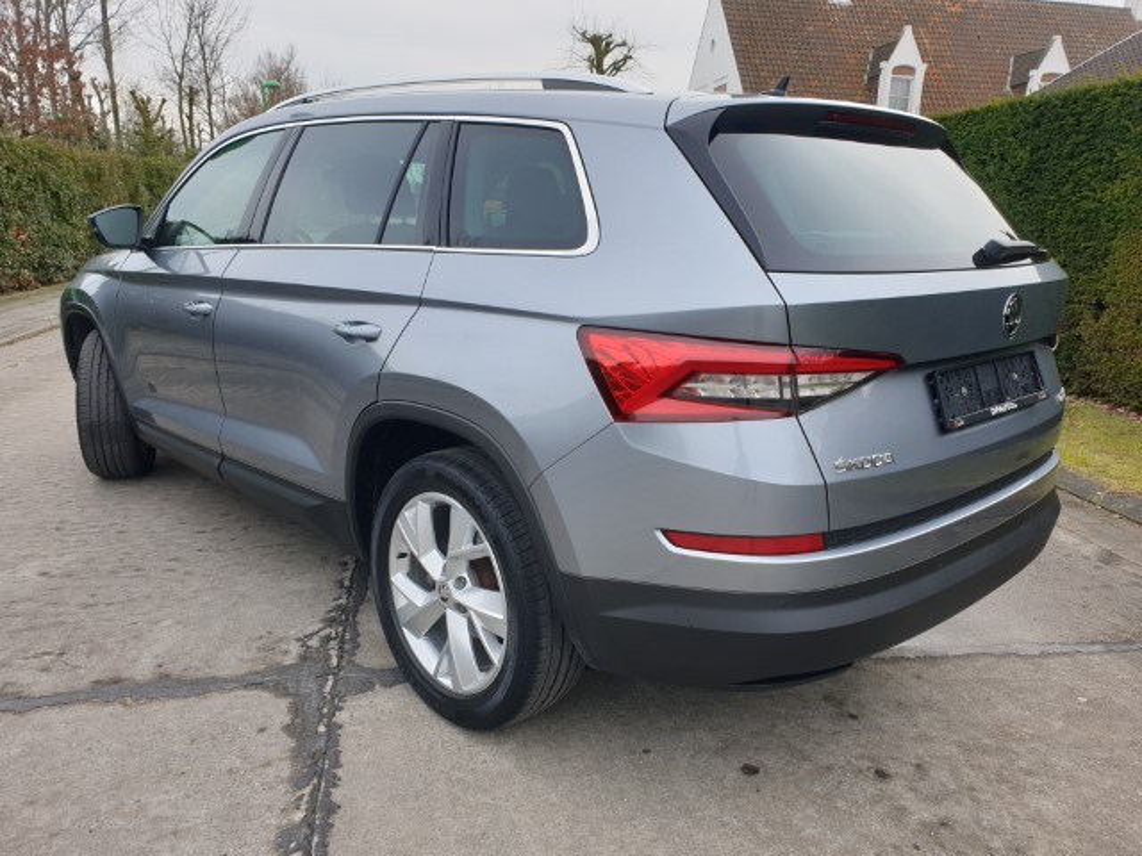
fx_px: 858
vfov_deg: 53.1
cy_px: 428
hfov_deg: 67.3
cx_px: 571
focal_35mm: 26
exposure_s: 1/528
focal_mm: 4.3
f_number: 2.4
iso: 50
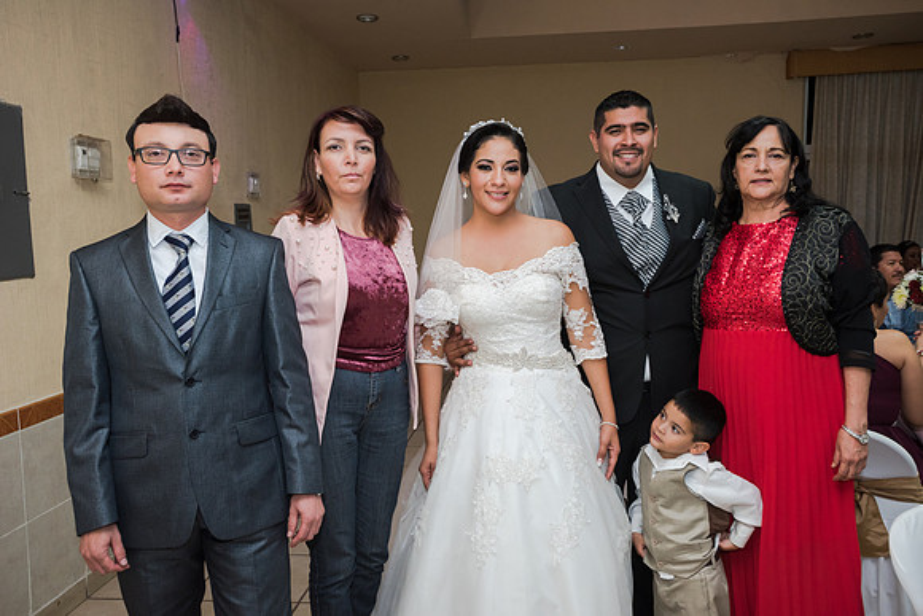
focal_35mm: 32
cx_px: 462
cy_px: 308
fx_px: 821
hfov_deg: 58.7
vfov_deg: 41.1
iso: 1600
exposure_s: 1/100
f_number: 4
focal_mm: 32
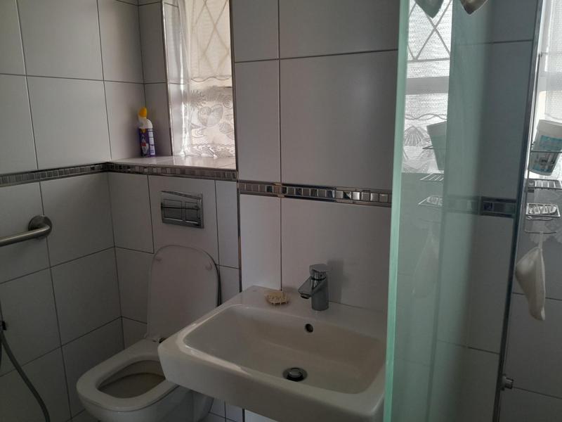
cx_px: 281
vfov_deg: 53.1
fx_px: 422
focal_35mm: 26
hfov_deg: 67.3
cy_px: 211
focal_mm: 3.98
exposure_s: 1/50
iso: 160
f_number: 1.8
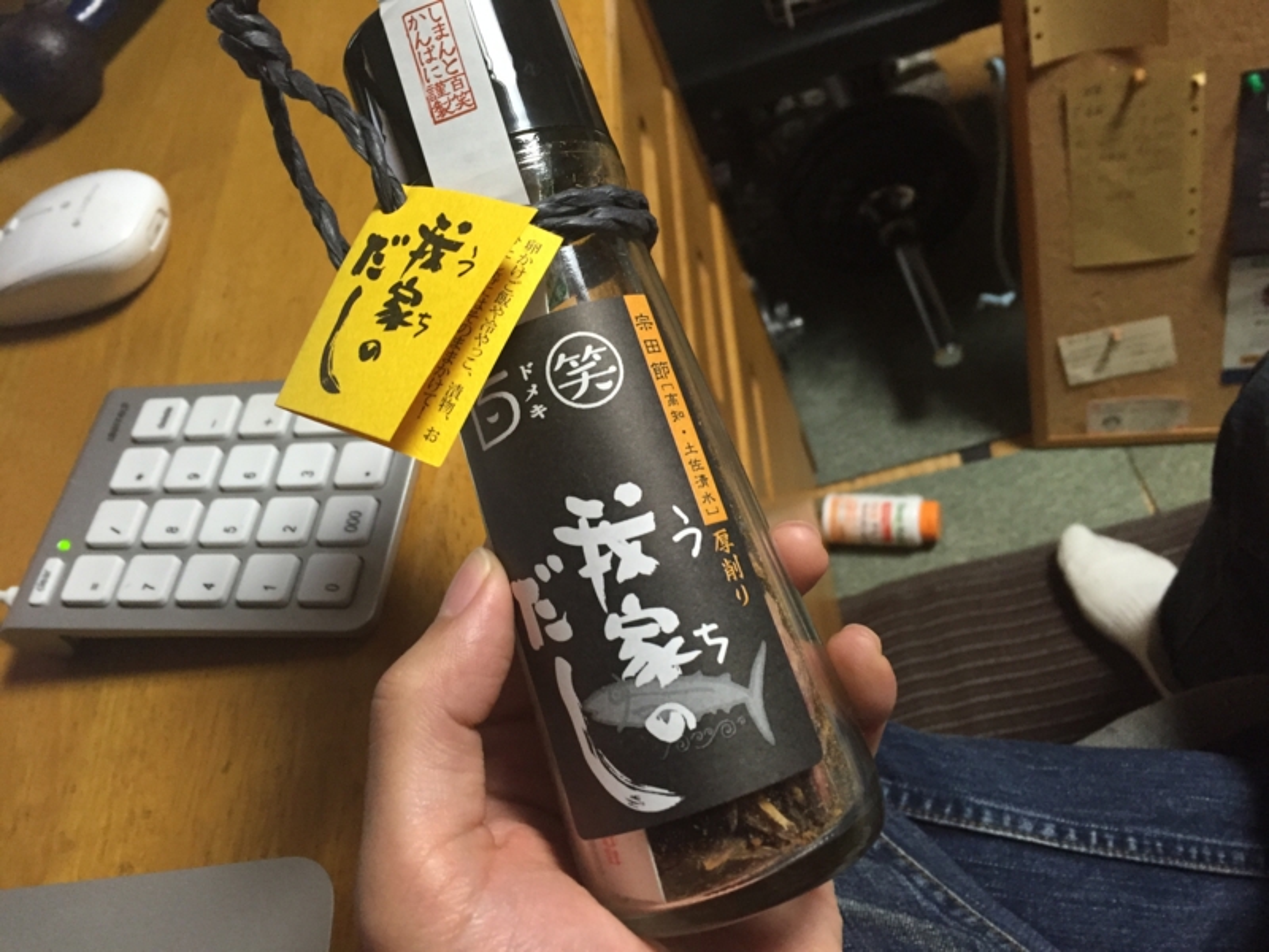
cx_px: 634
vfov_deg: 48.2
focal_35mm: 29
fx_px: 1063
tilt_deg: -51.7
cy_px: 476
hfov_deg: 61.7
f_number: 2.2
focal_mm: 4.15
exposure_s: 1/30
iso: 160
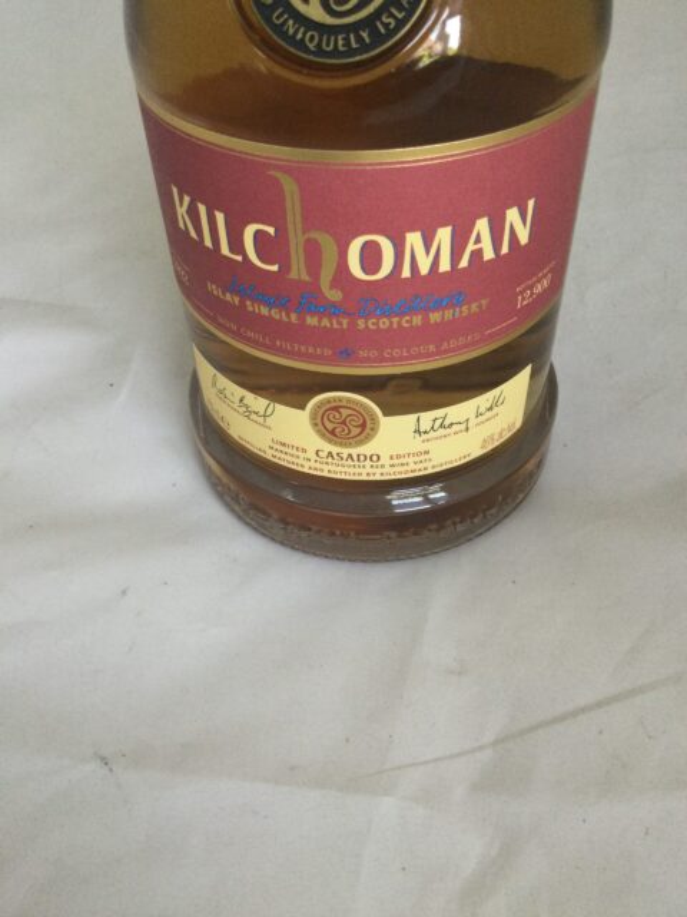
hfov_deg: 45.4
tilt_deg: -46.9
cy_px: 458
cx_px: 344
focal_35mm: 31
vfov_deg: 58.4
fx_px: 820
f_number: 2.4
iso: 64
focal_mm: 3.3
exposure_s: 1/33
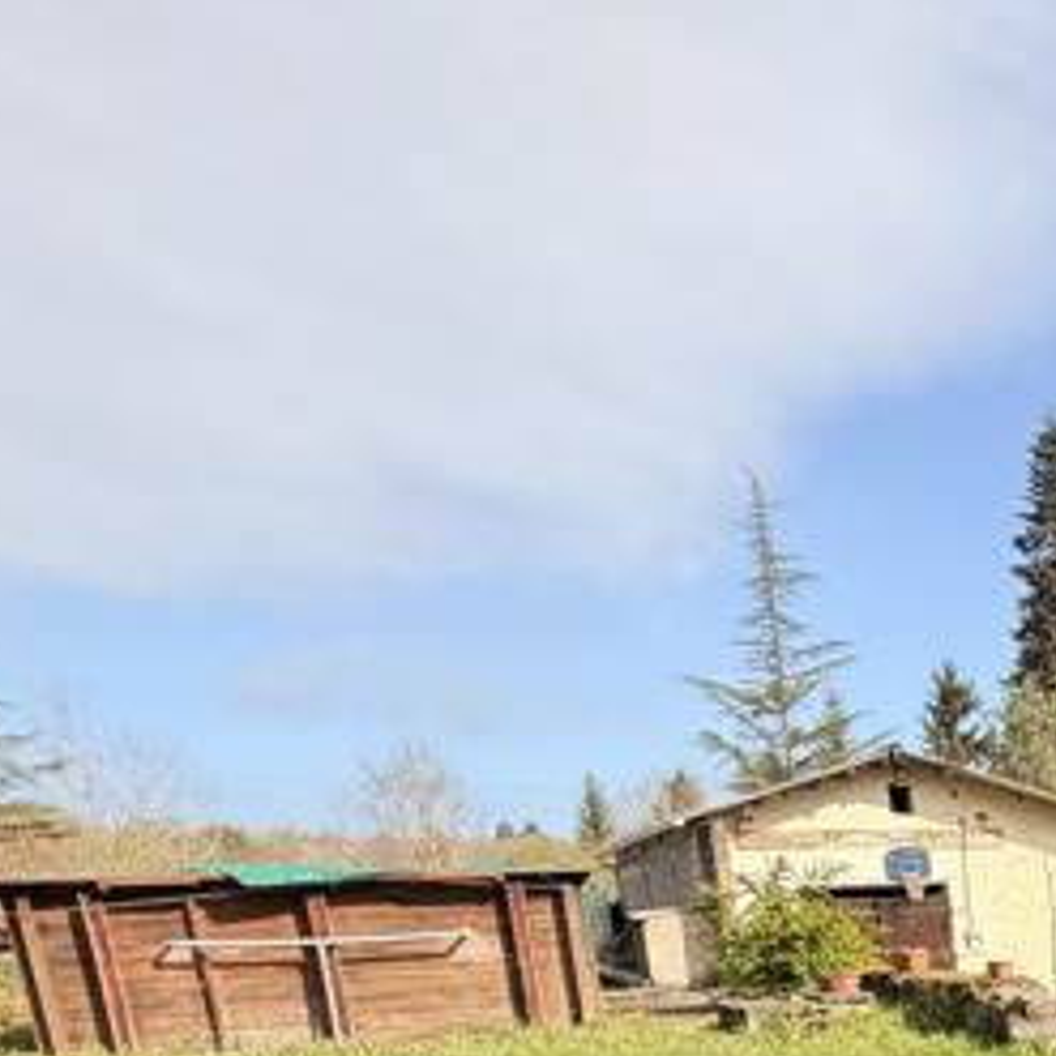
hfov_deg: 32.6
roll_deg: +1.3
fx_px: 1381
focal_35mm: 40
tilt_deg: -16.4
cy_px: 1265
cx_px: 1334
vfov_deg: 33.9
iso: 40
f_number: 2.2
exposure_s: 1/770
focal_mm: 2.22
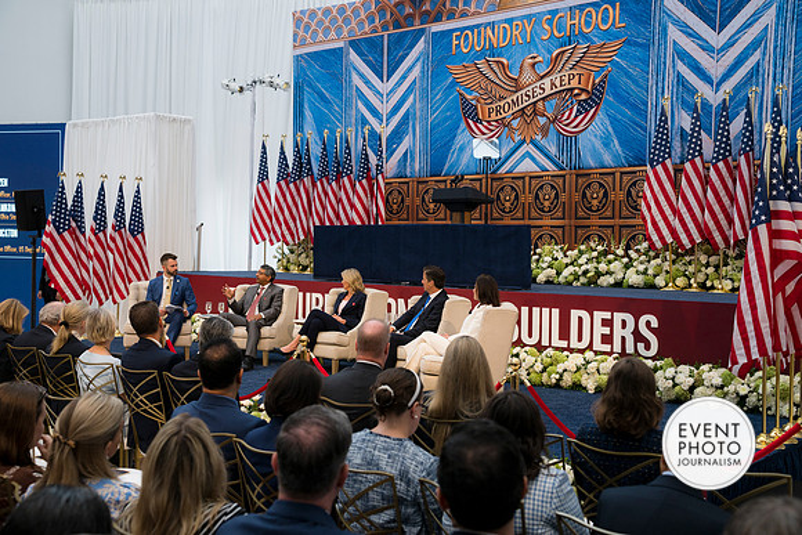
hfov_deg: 48.4
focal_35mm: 40
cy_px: 268
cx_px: 401
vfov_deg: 33.4
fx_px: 891
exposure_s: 1/160
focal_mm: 40
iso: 360
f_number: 4
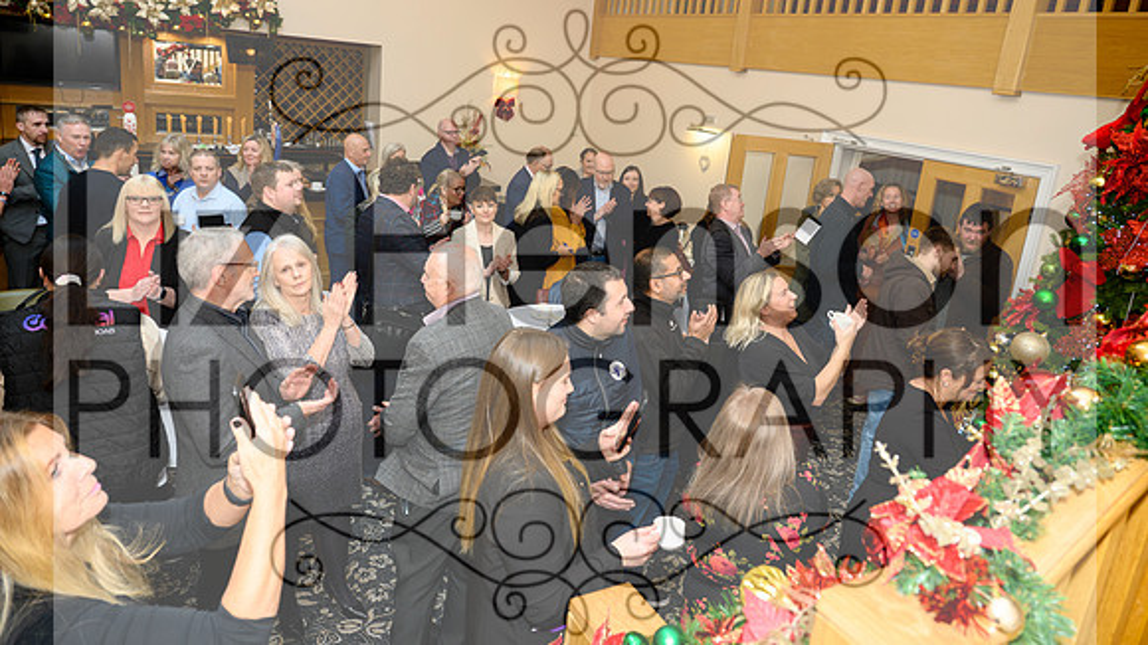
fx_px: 765
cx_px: 574
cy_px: 264
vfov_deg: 45.5
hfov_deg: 73.8
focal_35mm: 25
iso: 1250
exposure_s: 1/160
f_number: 4
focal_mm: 24
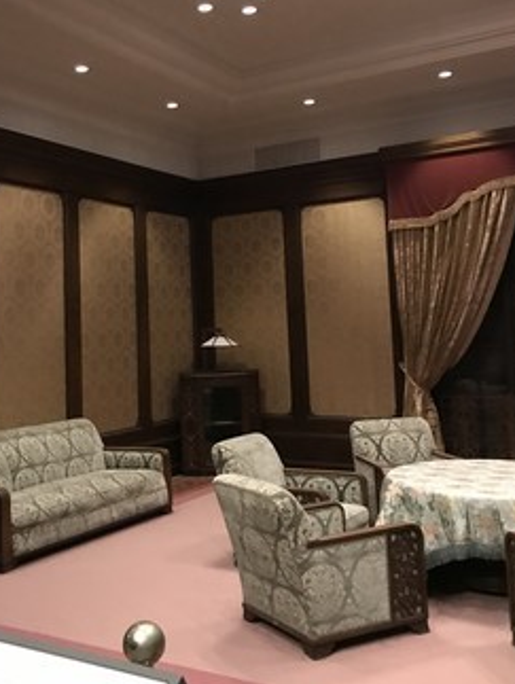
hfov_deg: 36.7
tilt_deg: +5.0
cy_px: 282
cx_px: 193
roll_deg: +1.6
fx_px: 772
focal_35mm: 39
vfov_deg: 47.6
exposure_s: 1/5
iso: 100
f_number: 1.8
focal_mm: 3.99
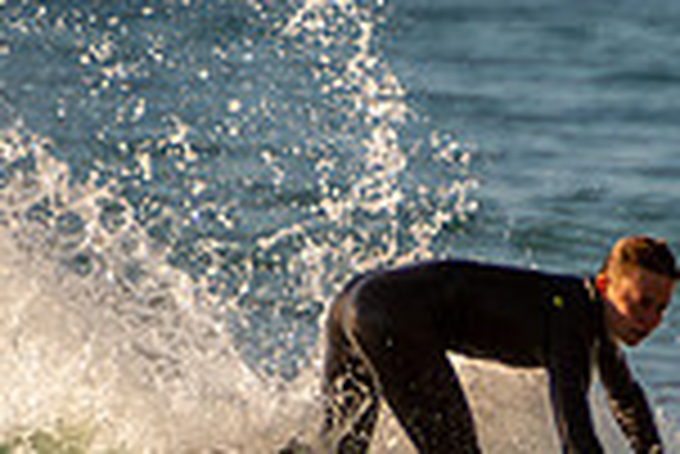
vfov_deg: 0.6
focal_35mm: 2302
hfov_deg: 0.9
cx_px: 730
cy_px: 533
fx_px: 43523
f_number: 5.6
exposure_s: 1/1250
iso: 320
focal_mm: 400
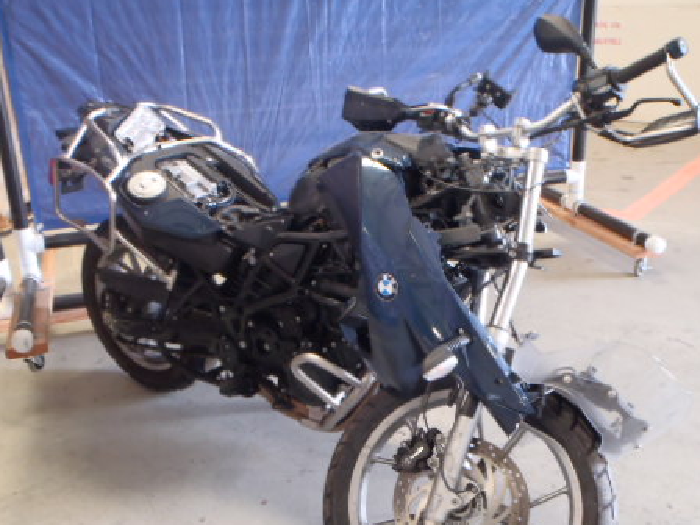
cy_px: 333
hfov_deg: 46.8
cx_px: 344
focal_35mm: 40
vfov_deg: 35.7
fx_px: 809
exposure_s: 1/10
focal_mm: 5
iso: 200
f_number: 3.5
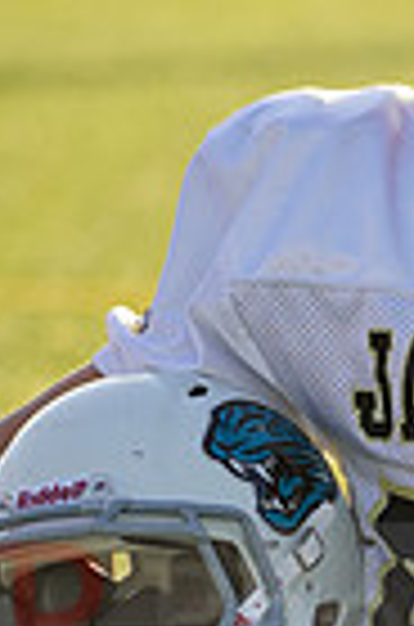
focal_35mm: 849
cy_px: 585
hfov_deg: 1.6
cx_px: 472
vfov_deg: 2.4
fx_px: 14718
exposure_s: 1/250
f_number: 5.6
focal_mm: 203
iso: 100
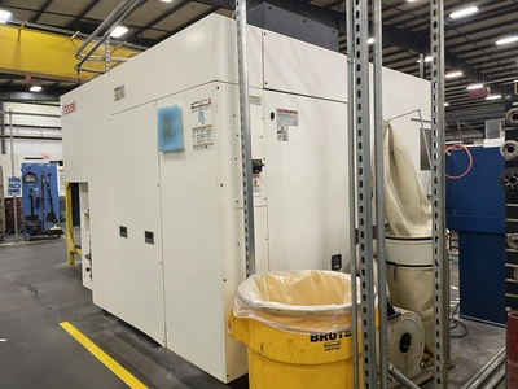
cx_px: 259
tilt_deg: -2.6
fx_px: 389
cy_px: 194
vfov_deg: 53.1
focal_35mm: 26
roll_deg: +1.5
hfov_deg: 67.3
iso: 80
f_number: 1.6
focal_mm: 4.2
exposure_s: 1/60
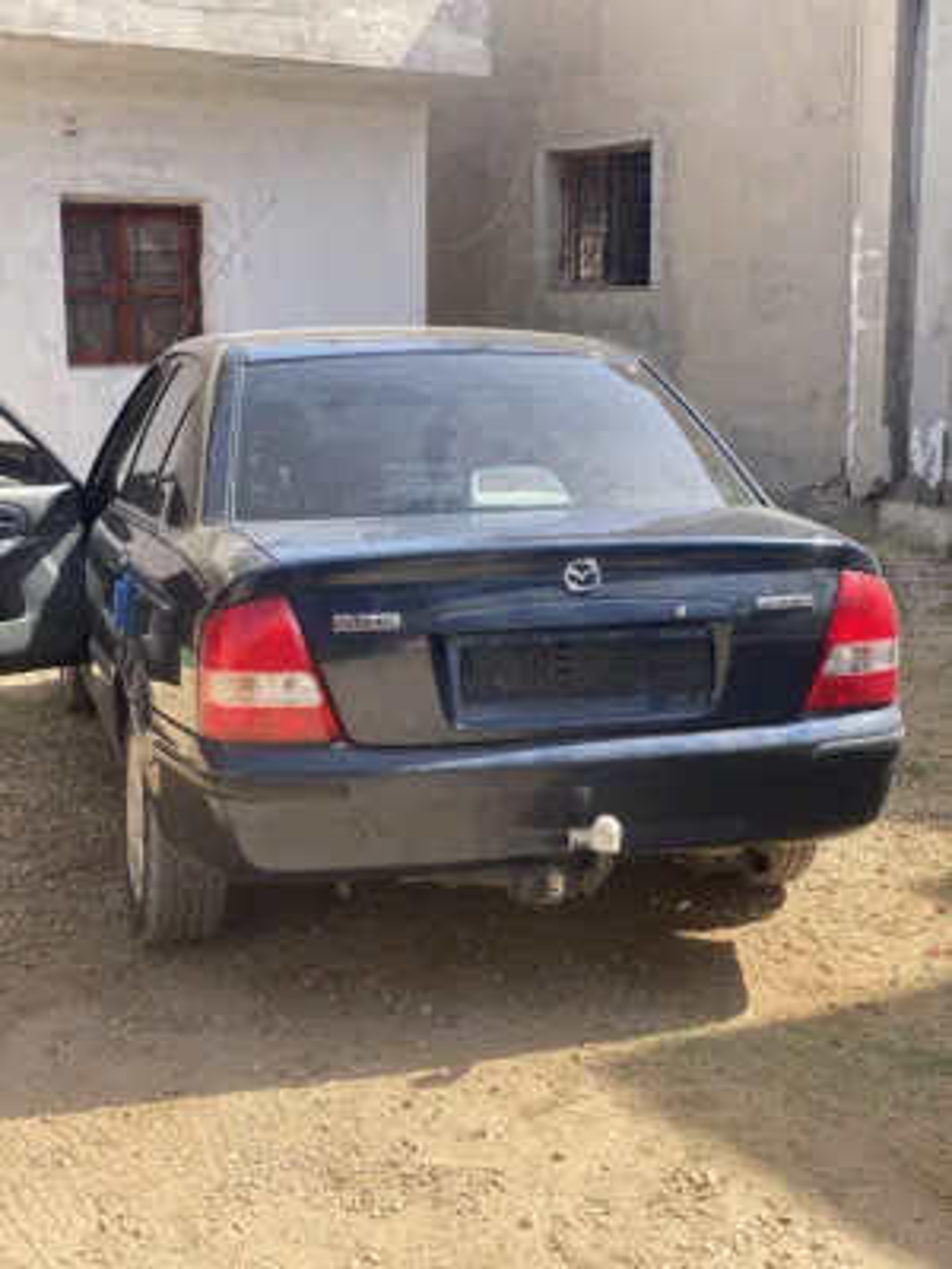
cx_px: 476
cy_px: 634
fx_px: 1907
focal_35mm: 52
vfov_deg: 36.8
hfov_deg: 28.0
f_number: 2
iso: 20
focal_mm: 6
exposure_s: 1/480
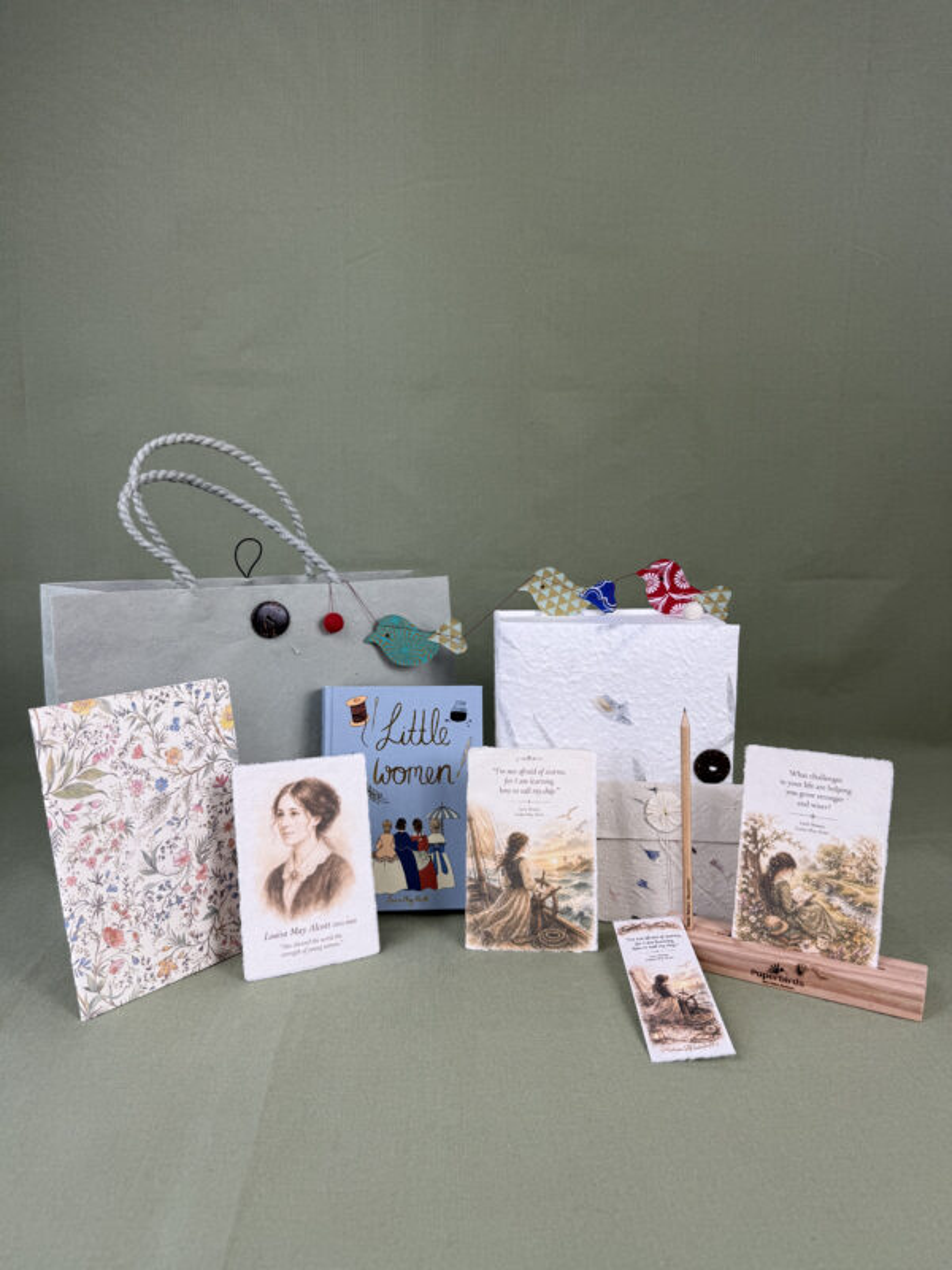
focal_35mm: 24
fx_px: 880
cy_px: 635
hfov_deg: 56.8
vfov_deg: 71.6
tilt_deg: -8.4
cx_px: 476
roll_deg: -0.5
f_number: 1.78
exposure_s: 1/121
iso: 64
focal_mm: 6.76
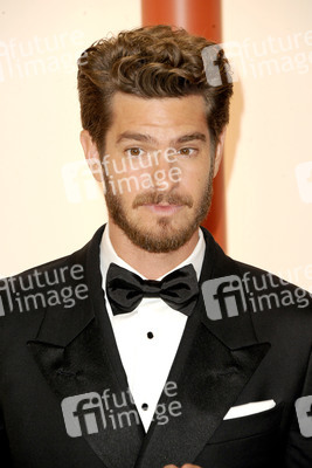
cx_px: 156
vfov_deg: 6.9
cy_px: 234
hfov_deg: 4.6
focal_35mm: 300
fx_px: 3896
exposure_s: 1/200
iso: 1600
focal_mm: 300
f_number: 7.1
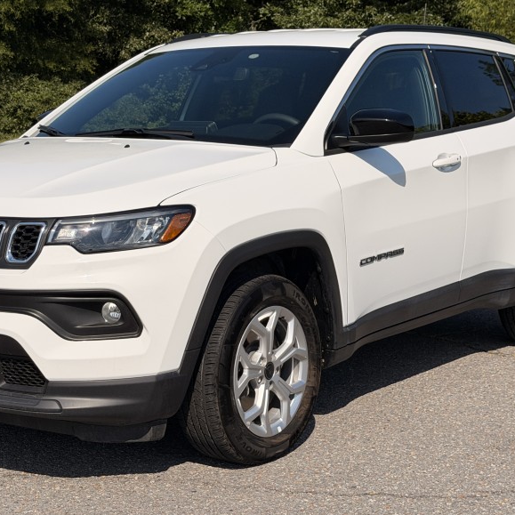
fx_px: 1262
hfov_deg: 23.0
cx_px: 205
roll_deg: +1.1
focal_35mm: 75
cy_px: 213
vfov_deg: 23.0
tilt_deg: -2.3
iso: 64
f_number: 1.78
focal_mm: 6.76
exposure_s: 1/11364
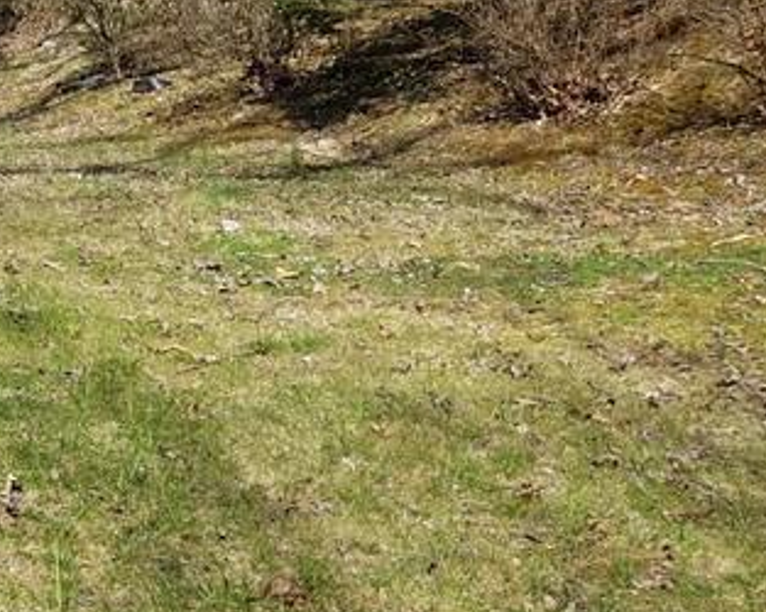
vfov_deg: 18.3
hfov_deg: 19.3
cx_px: -470
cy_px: 127
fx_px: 1880
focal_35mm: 83
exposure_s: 1/1664
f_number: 1.7
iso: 50
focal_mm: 4.2
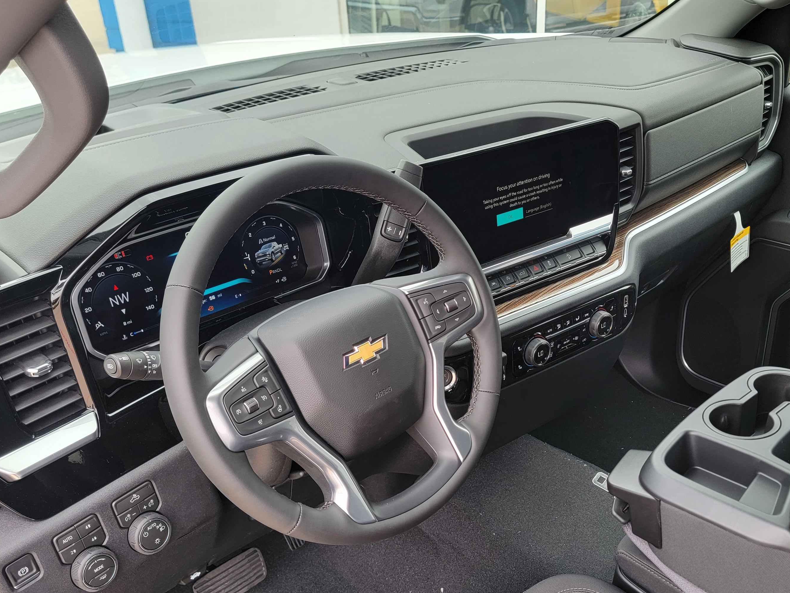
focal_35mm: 36
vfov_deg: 39.2
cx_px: 476
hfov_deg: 51.0
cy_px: 397
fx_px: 822
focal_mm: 6.7
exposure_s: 1/120
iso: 32
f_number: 1.8
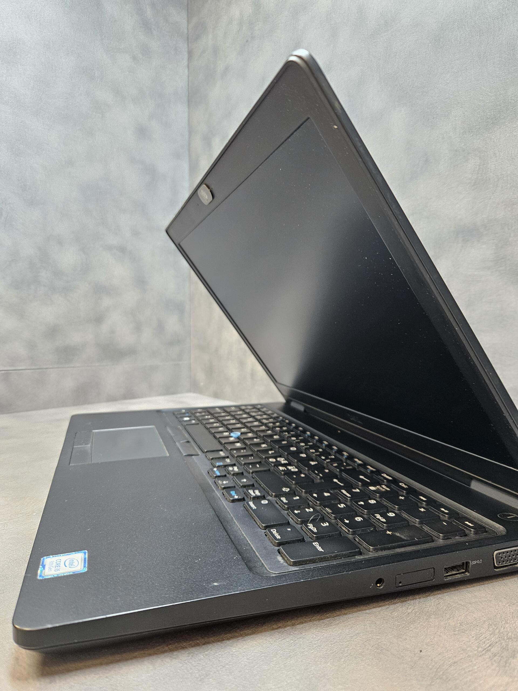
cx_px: 259
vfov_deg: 73.9
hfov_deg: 58.9
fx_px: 459
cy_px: 346
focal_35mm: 23
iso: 800
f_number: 1.8
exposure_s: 1/100
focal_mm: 5.4
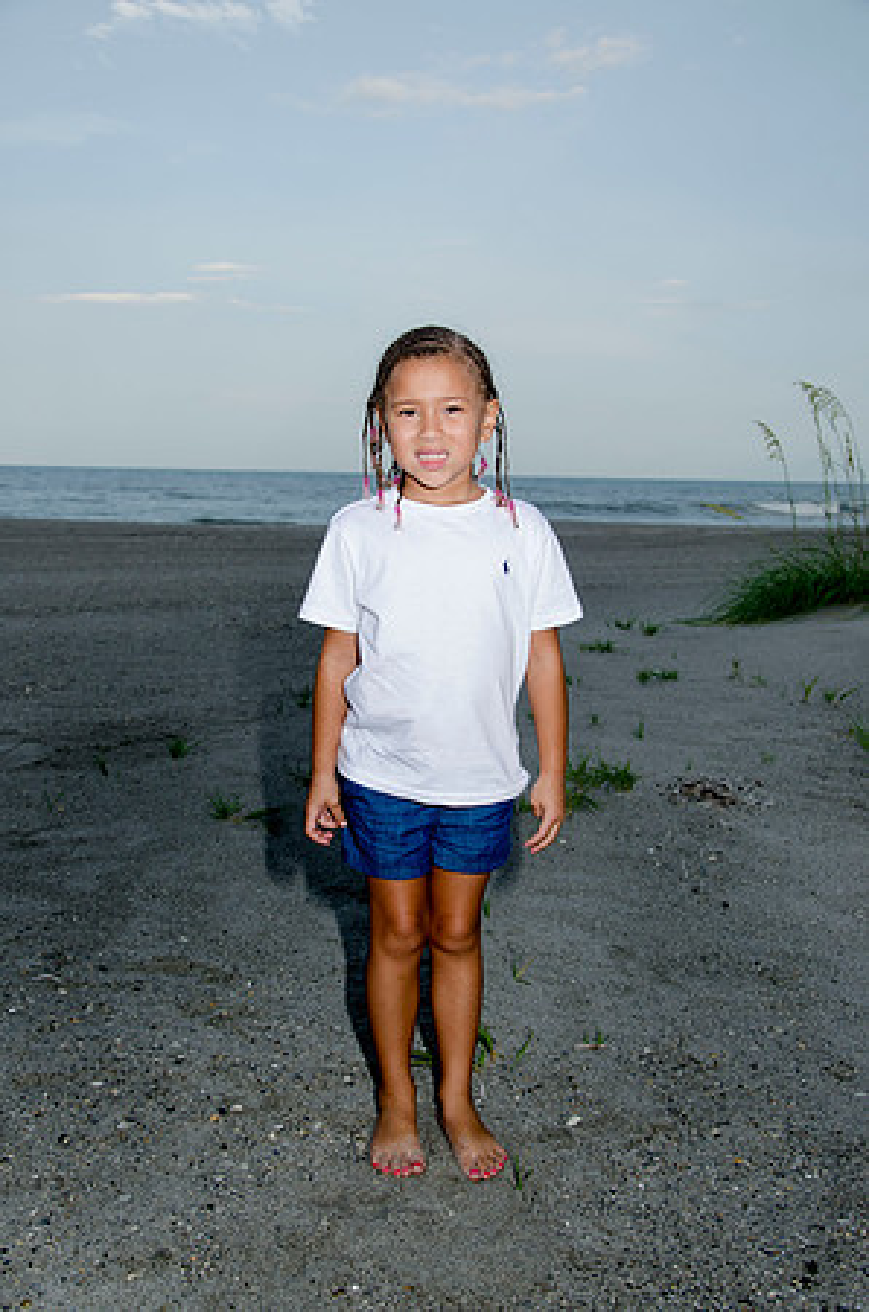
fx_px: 1419
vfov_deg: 49.6
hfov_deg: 34.1
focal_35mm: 39
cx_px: 434
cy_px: 656
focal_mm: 26
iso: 100
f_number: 5.6
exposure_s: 1/250
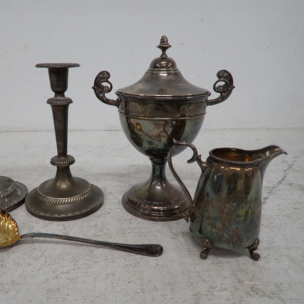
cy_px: 154
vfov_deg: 67.3
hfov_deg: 65.7
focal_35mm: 23
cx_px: 105
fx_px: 229
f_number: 2
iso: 200
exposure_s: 1/125
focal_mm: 3.33
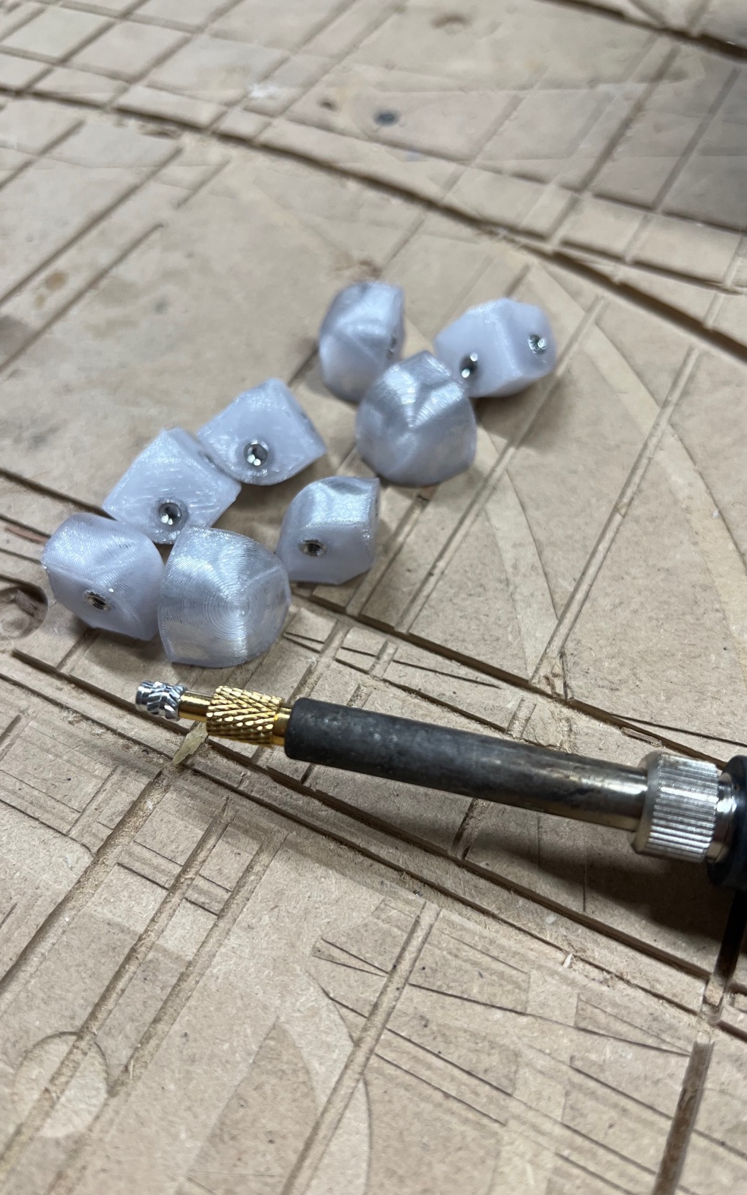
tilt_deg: -54.8
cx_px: 377
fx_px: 912
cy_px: 601
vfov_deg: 66.5
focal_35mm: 28
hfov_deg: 44.5
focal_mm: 5.7
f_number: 1.5
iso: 80
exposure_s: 1/60
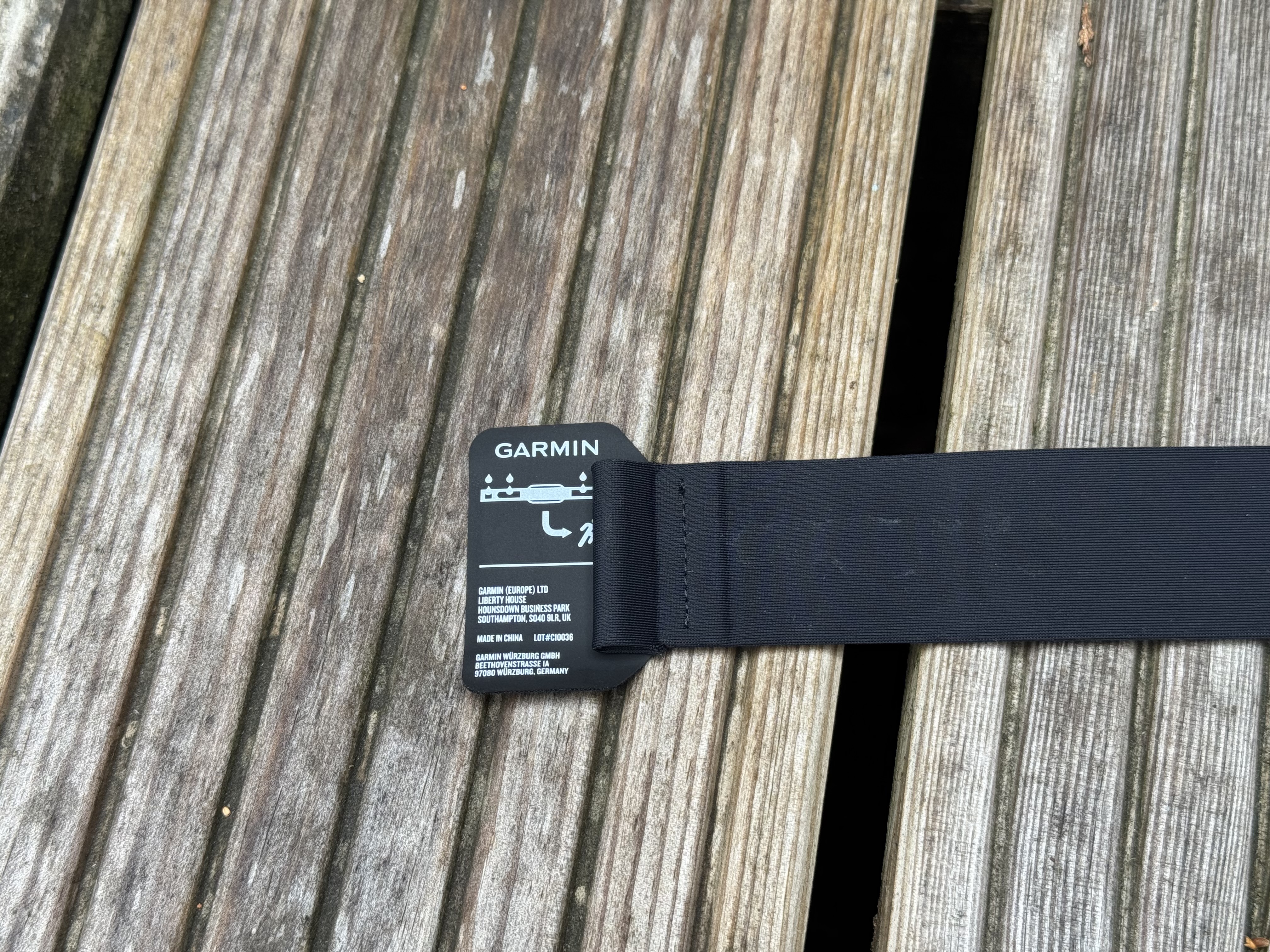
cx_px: 635
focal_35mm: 48
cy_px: 476
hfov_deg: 39.7
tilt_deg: -69.0
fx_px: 1761
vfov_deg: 30.3
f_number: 1.78
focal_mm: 6.76
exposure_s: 1/308
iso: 64
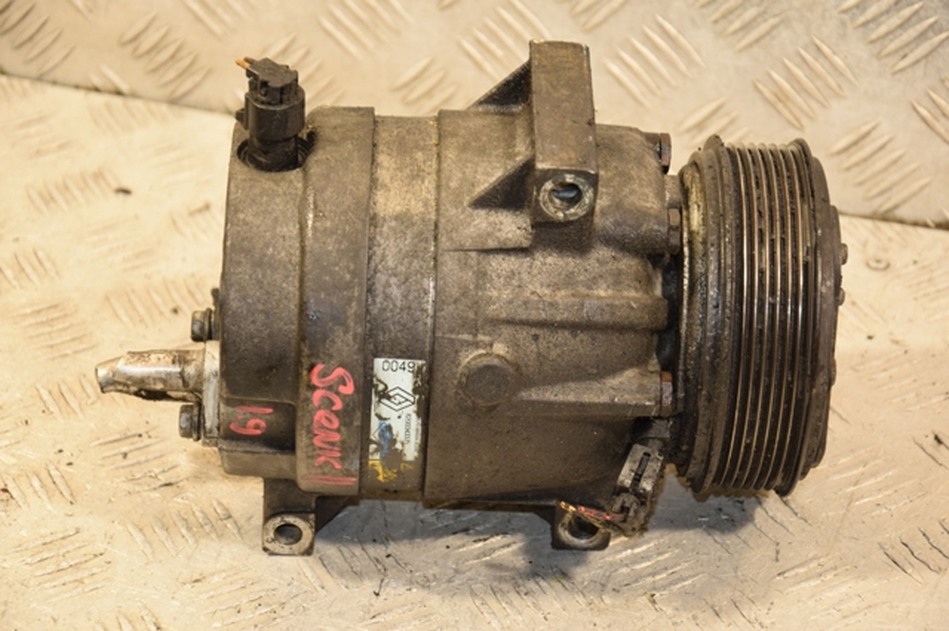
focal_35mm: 112
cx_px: 474
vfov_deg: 12.2
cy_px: 316
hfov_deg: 18.2
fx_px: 2964
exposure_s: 1/100
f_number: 5.3
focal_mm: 75
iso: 800
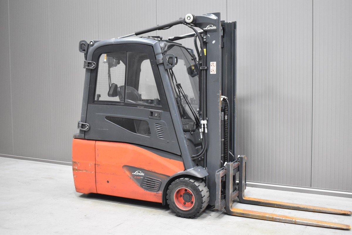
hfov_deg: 51.3
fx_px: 367
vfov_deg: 35.5
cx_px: 176
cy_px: 118
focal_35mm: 38
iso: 1600
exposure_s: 1/30
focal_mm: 25
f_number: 4
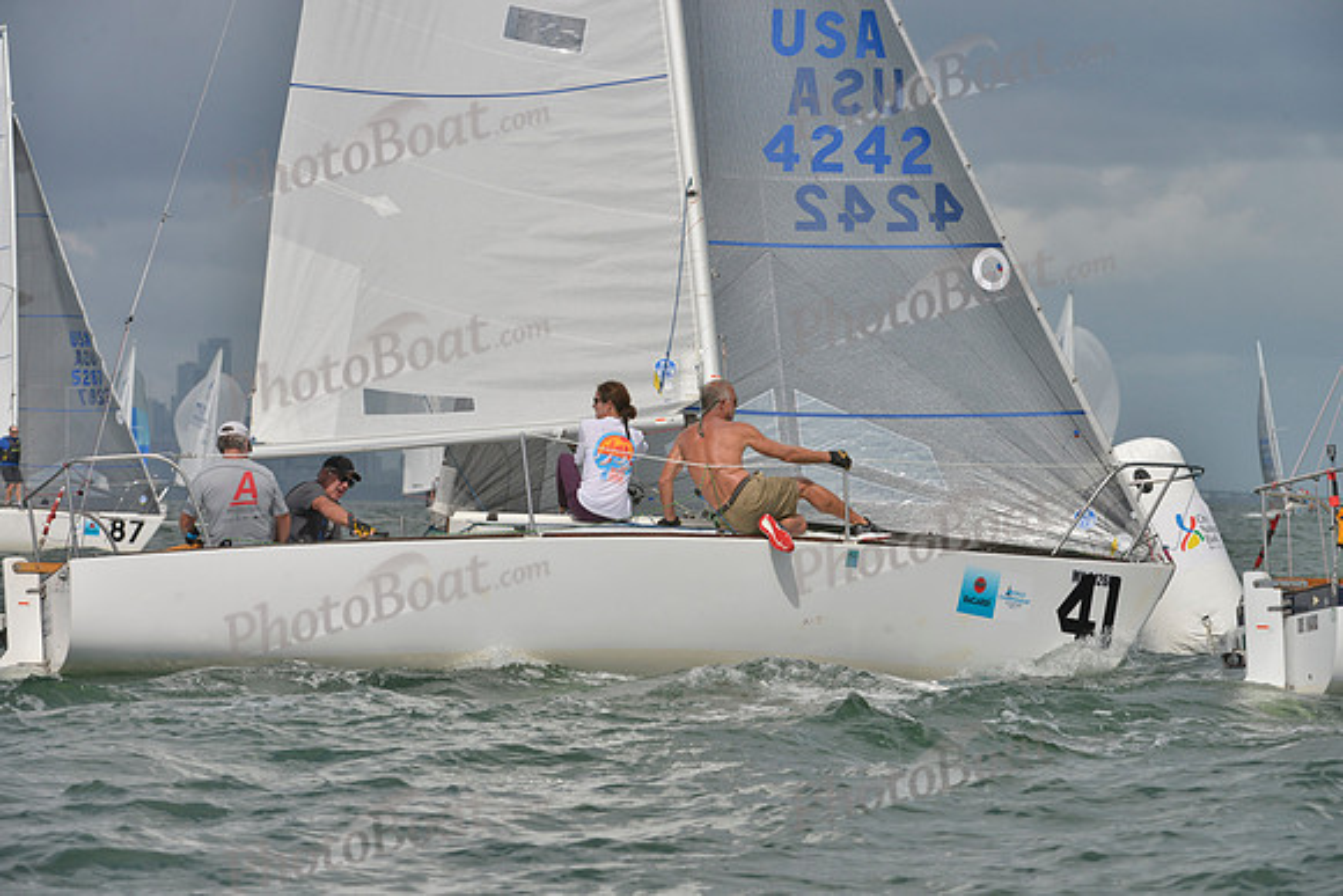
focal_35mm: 200
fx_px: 7463
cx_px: 672
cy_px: 448
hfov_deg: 10.3
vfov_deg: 6.9
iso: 400
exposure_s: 1/1600
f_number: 10
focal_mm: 200
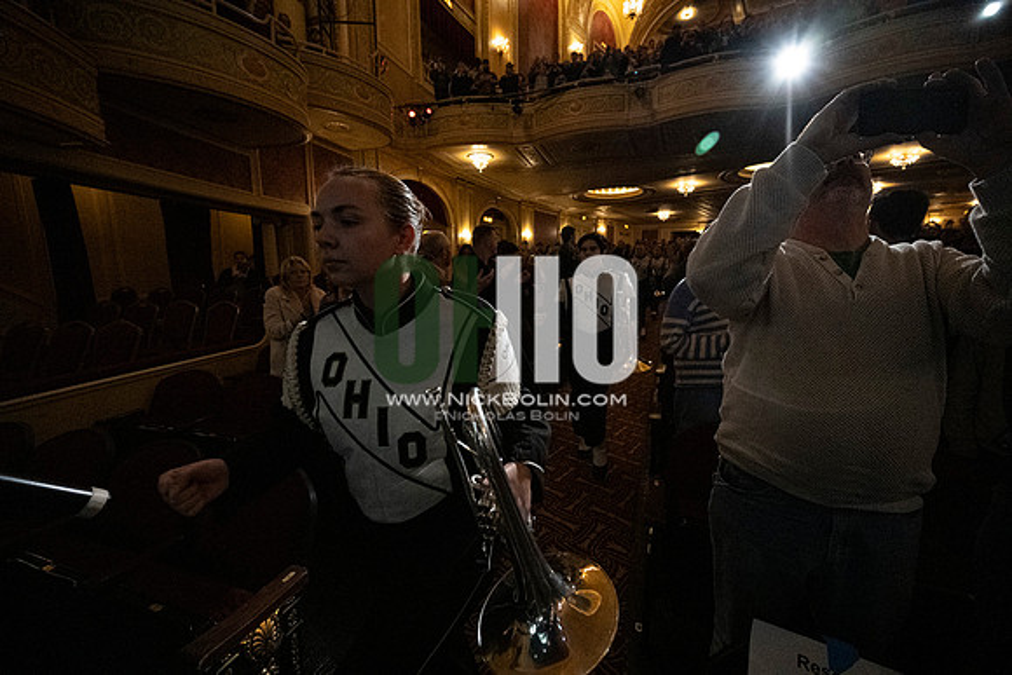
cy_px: 338
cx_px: 506
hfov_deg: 104.2
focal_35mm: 14
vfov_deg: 81.2
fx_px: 394
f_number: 4
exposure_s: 1/400
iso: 16000
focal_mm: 14
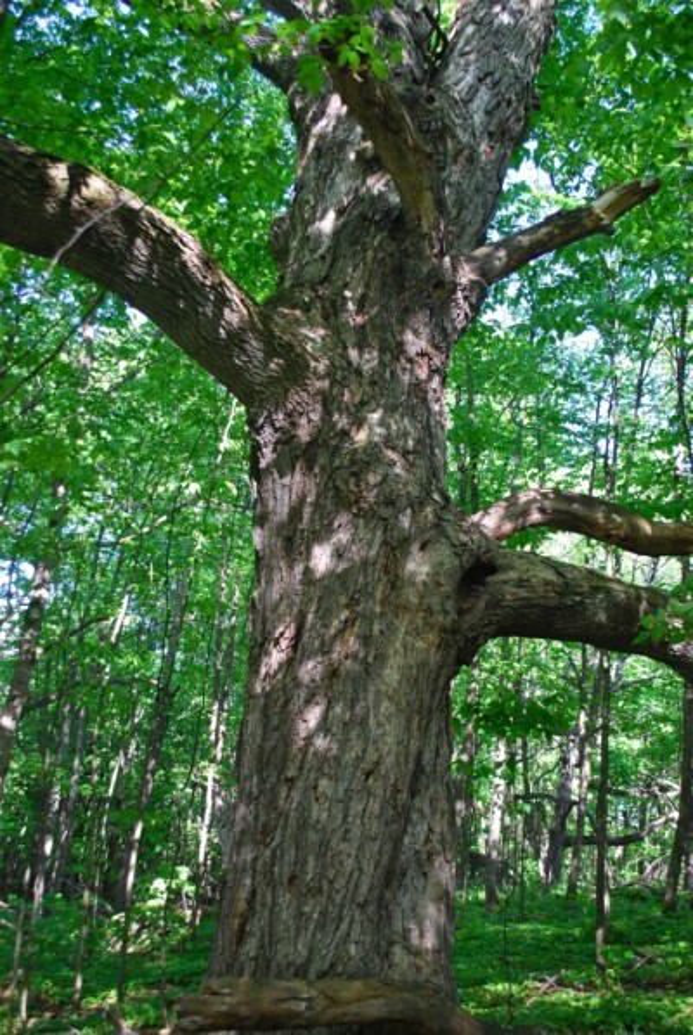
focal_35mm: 39
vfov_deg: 49.5
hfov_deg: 34.3
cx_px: 346
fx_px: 1123
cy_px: 518
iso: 200
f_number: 4.2
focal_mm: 26
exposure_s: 1/60
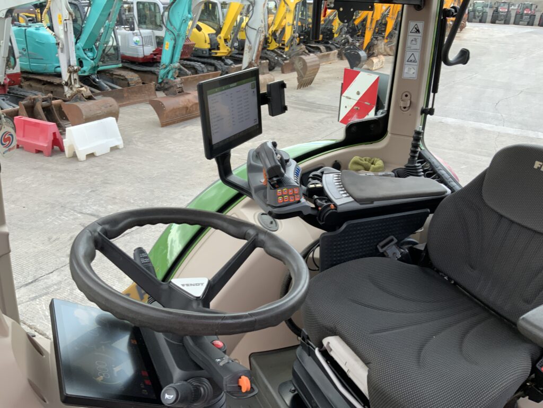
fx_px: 455
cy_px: 204
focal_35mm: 29
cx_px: 272
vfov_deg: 48.2
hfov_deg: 61.7
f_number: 1.8
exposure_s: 1/181
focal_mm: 3
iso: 16
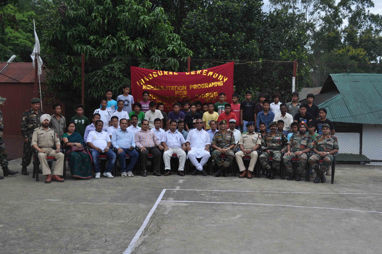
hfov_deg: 49.6
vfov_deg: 34.1
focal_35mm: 39
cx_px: 191
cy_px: 127
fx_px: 413
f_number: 9
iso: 200
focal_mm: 26
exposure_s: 1/320
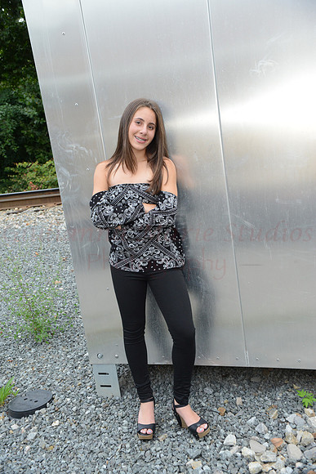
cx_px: 158
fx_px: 500
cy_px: 237
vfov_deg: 50.7
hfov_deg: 35.1
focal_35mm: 38
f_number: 8
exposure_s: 1/60
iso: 1600
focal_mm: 38
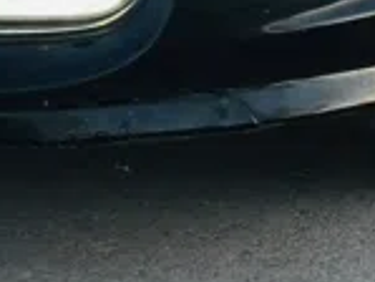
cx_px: 340
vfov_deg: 4.3
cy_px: -667
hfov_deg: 6.0
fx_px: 3567
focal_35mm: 329
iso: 80
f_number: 1.78
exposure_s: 1/935
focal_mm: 6.86
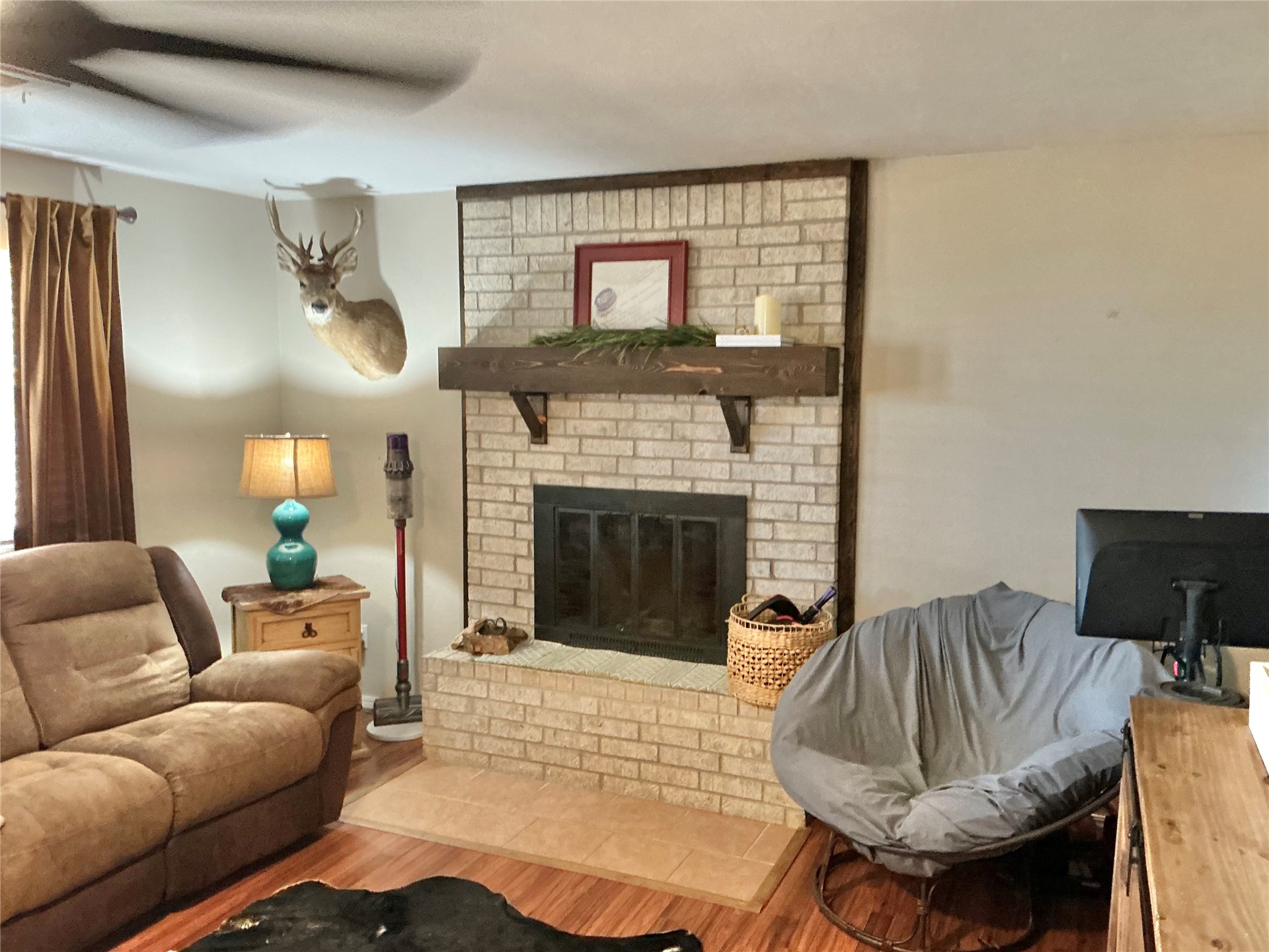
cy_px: 476
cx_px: 634
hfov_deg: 61.7
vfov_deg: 48.2
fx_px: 1063
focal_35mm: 29
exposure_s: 1/40
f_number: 1.8
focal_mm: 3
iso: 320
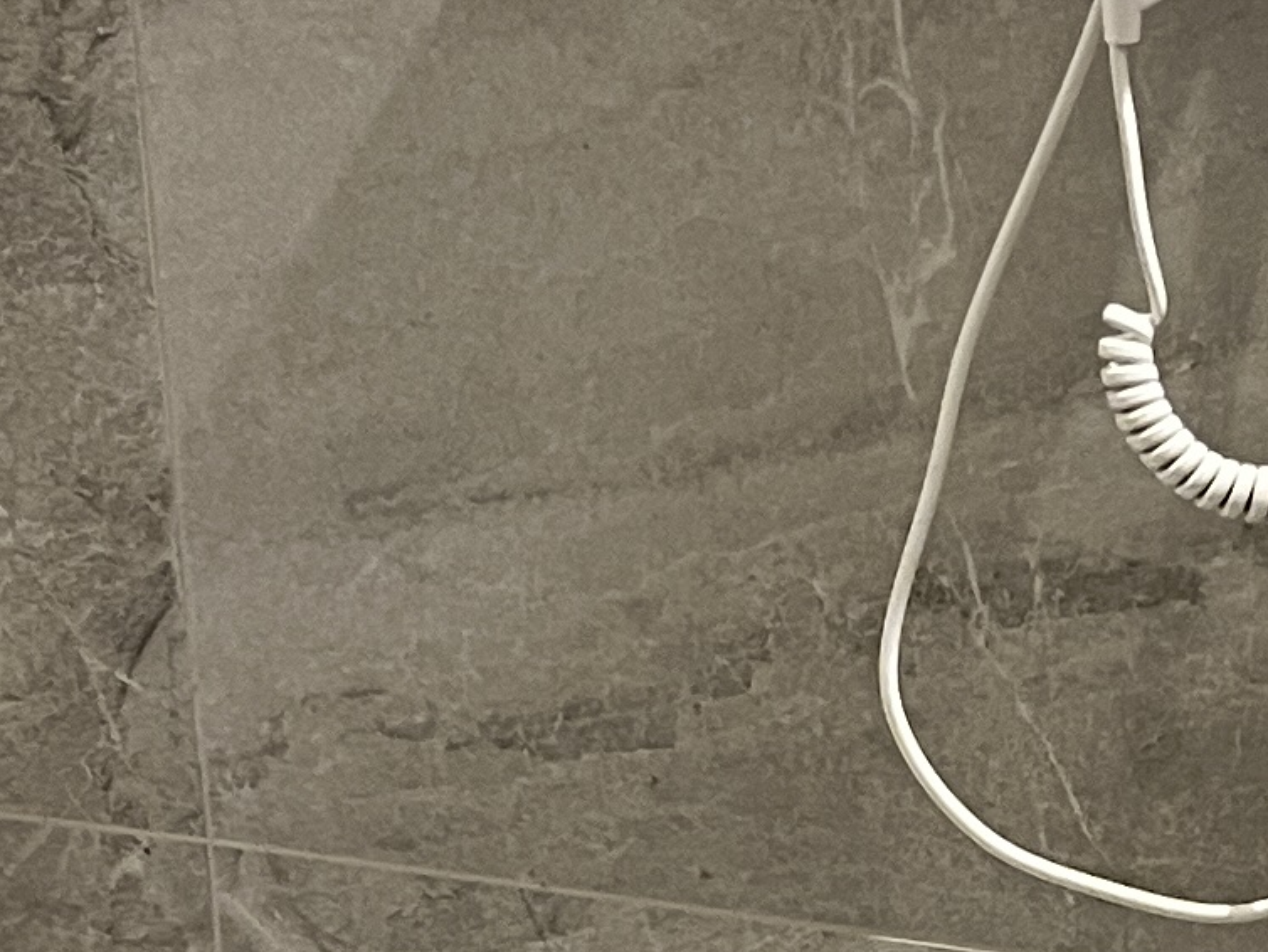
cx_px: 985
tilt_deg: -23.7
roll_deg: +3.0
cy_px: 1171
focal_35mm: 139
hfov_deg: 14.1
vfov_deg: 10.5
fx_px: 5093
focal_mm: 5.7
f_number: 1.5
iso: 200
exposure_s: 1/50
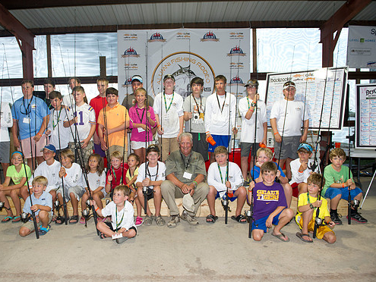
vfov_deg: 51.4
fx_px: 293
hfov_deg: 65.0
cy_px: 140
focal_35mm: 27
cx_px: 163
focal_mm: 24
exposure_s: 1/160
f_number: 3.5
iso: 400
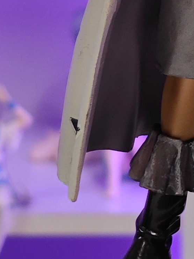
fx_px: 2623
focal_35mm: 351
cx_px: 329
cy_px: -87
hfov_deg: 4.2
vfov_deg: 5.6
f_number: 2.4
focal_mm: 7.48
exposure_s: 1/16.1
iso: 400
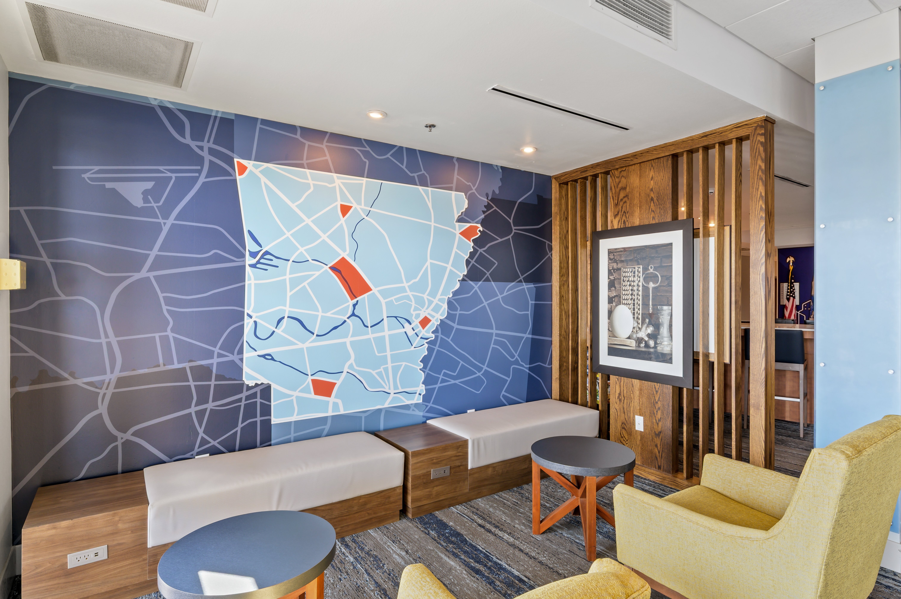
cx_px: 450
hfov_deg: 86.9
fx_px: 475
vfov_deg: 64.5
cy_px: 300
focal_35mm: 19
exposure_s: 1/1.67
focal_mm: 19
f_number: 11
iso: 250
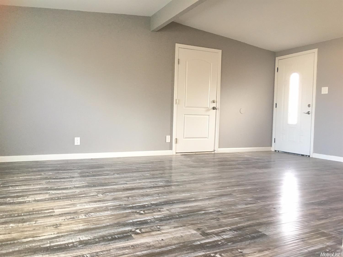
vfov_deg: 48.2
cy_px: 128
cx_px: 172
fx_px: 287
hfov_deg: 61.7
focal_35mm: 29
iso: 160
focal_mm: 4.15
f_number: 2.2
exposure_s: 1/30
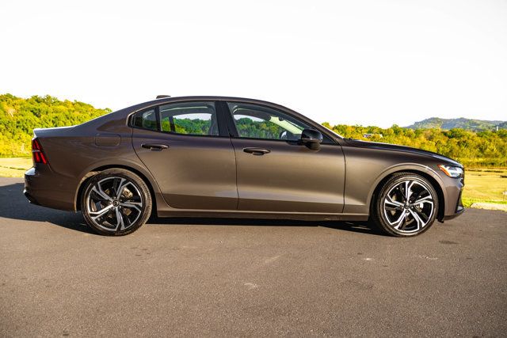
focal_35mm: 35
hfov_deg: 54.4
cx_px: 254
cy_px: 169
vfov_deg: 37.9
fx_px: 493
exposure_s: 1/1000
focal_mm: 35
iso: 800
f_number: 5
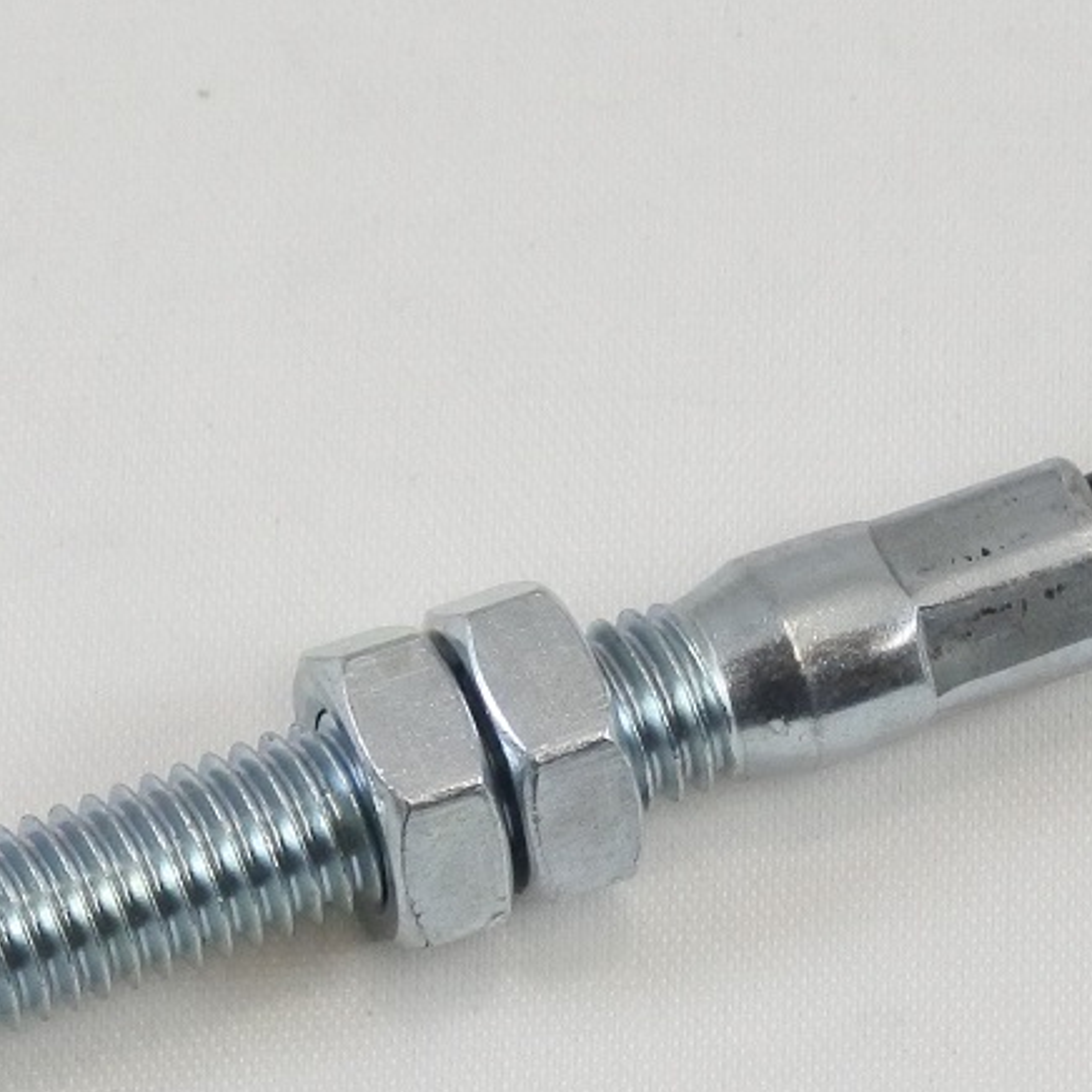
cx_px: 20
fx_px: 9422
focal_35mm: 264
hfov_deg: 6.6
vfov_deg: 6.6
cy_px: 852
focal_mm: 29.4
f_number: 5.6
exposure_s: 1/125
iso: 500
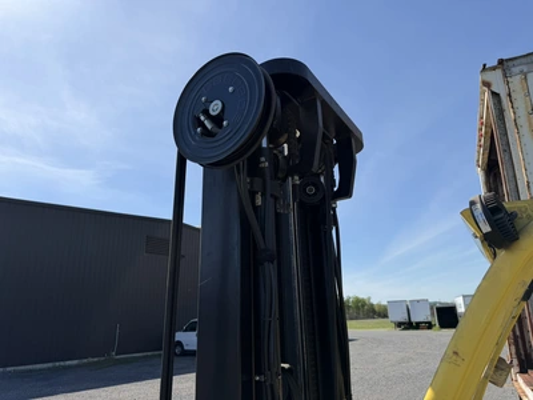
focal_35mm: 24
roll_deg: +4.8
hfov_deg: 71.6
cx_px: 266
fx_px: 370
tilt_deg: +20.4
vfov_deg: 56.8
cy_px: 200
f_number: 1.78
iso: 80
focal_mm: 6.76
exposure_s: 1/5319
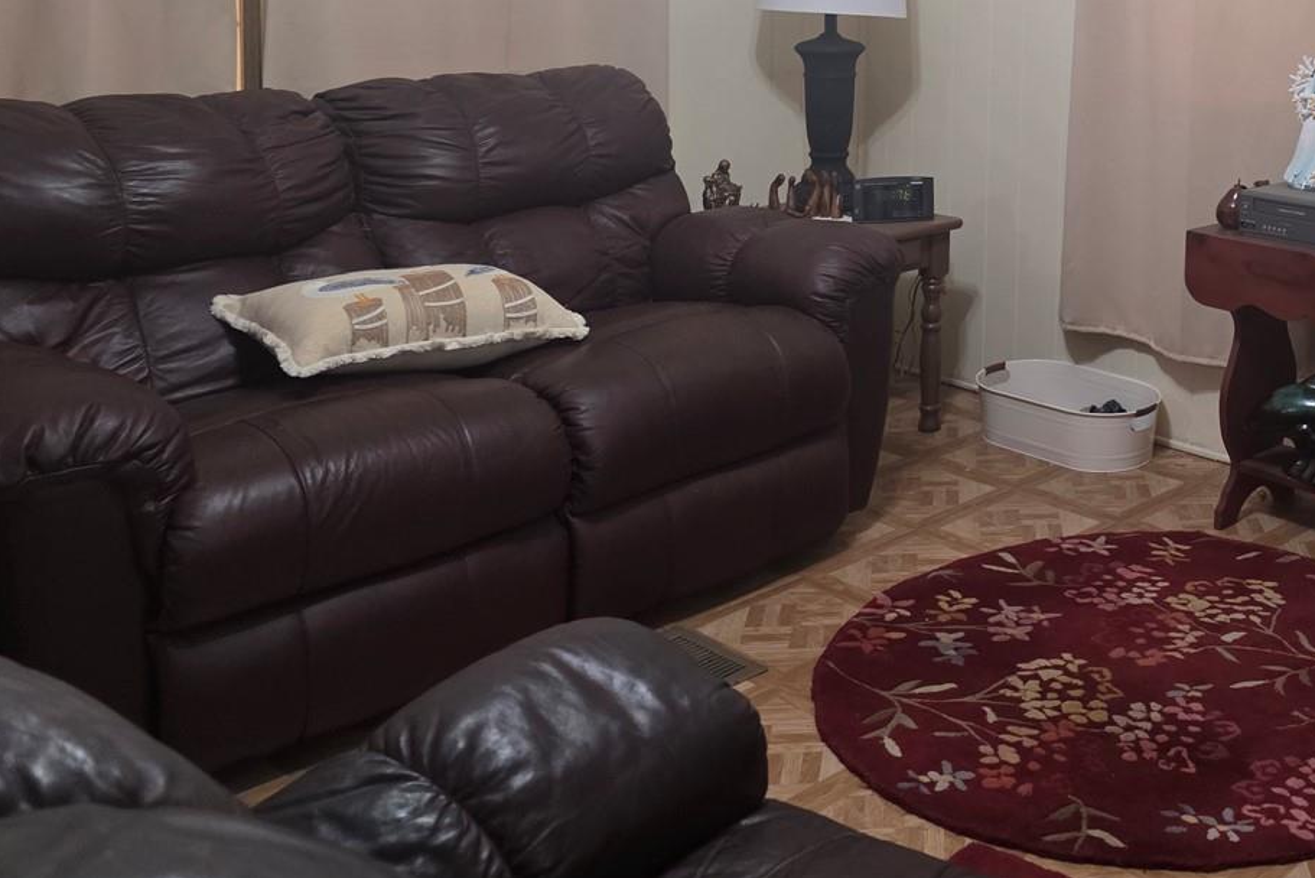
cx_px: 1126
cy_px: 32
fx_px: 1535
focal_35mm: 42
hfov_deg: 43.3
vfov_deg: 30.0
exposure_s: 1/120
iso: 320
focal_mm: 6.3
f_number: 1.7
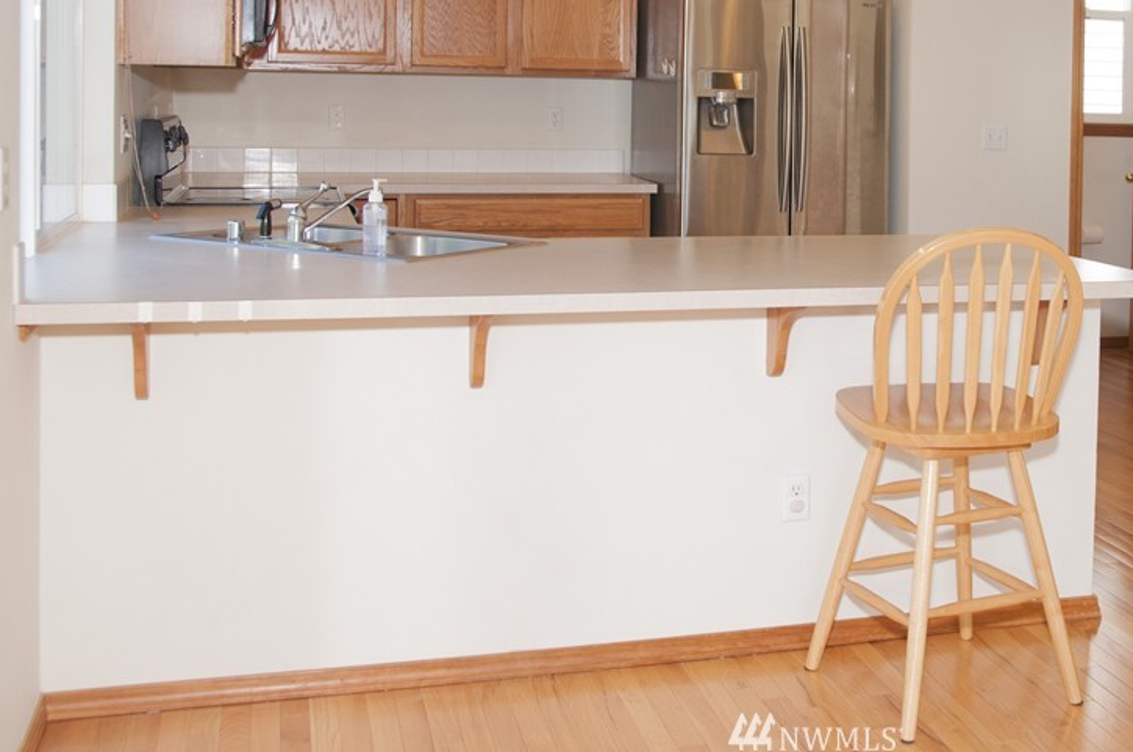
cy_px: 227
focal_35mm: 45
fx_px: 1414
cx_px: 816
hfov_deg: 42.6
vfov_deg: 29.5
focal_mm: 20
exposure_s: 1/60
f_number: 5
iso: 200
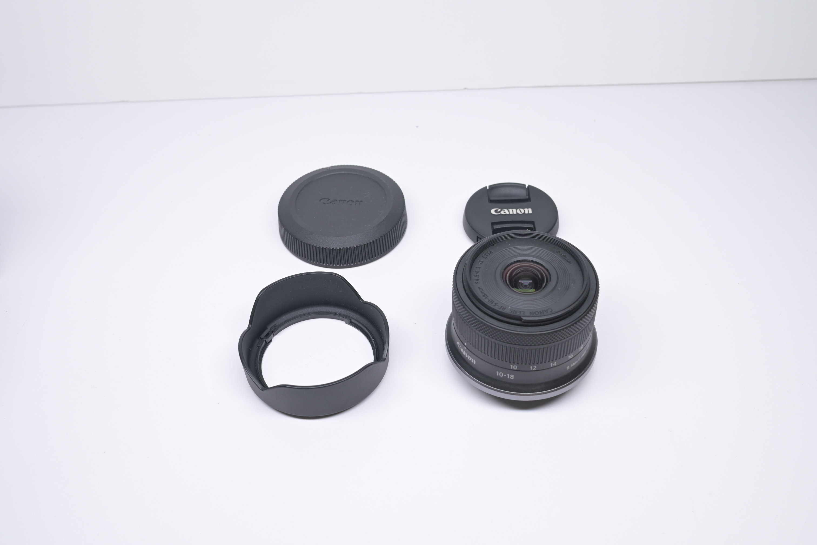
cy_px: 272
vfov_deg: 33.4
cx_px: 408
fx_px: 908
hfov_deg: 48.5
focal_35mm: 40
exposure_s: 1/60
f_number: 9
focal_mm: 40
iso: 640
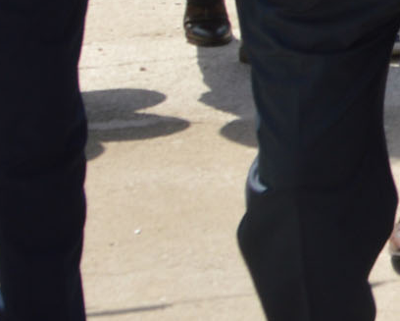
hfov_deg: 7.7
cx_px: 1250
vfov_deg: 6.8
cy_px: -460
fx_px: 2547
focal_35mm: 215
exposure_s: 1/200
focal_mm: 22
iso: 100
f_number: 11
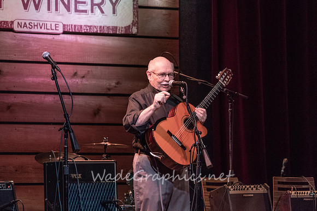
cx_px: 158
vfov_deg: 5.7
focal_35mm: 240
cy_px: 106
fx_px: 2114
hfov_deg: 8.6
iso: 6400
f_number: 8
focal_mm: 240
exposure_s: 1/125
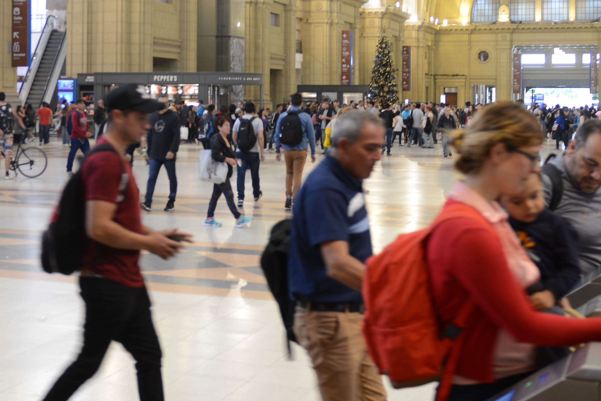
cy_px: 94
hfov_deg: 32.4
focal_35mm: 61
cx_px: 170
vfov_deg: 22.0
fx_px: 1019
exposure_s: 1/40
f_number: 2.8
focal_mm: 24
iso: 200
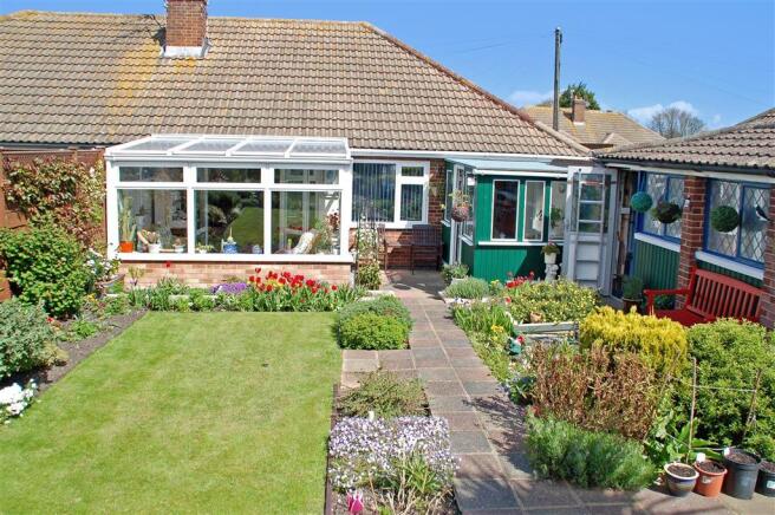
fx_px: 581
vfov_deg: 47.8
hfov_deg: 67.4
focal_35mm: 27
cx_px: 388
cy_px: 258
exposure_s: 1/320
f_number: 9
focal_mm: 18
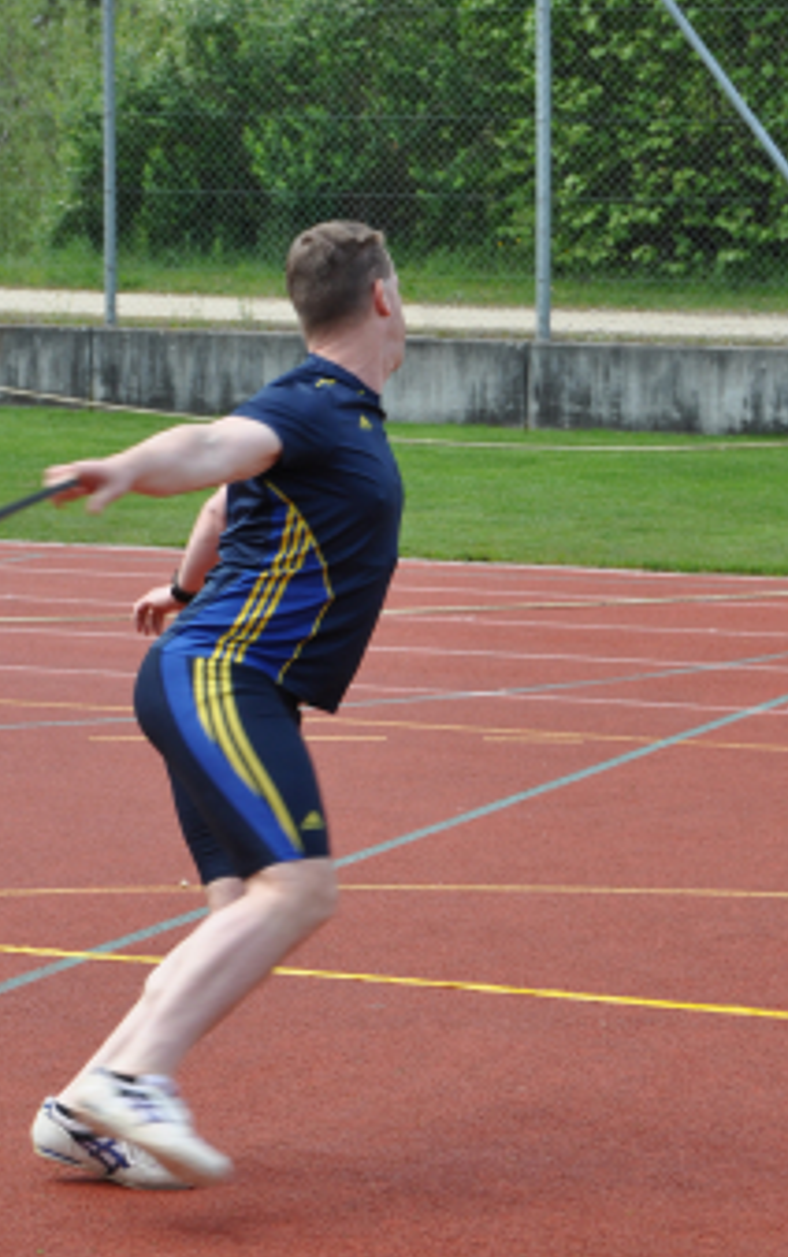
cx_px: 414
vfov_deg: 16.0
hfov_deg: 10.1
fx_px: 4456
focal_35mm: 130
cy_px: 517
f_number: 8
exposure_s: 1/250
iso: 200
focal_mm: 48
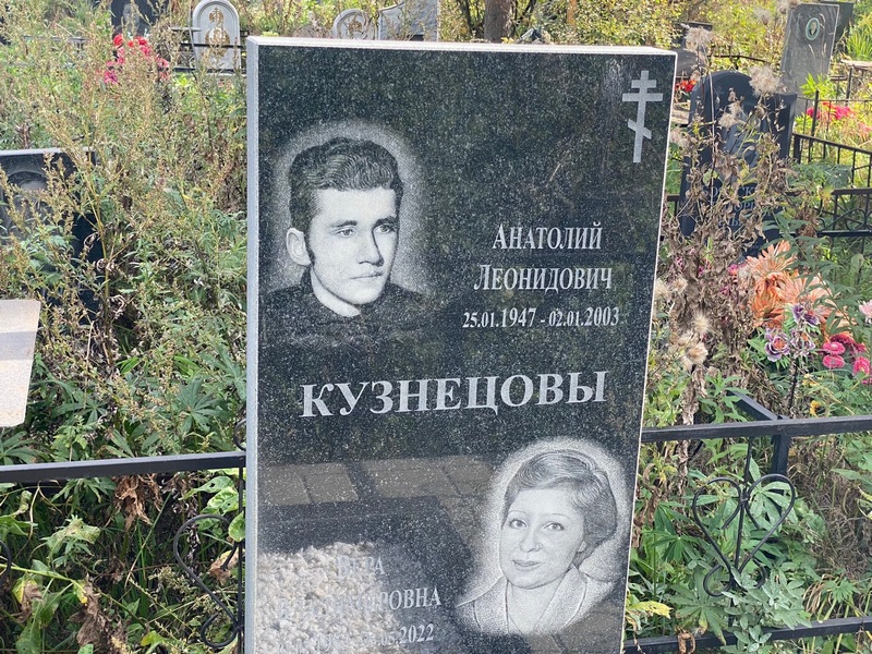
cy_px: 327
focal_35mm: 52
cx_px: 436
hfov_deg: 36.8
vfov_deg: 28.0
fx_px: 1310
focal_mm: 6
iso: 20
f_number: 2
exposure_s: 1/196
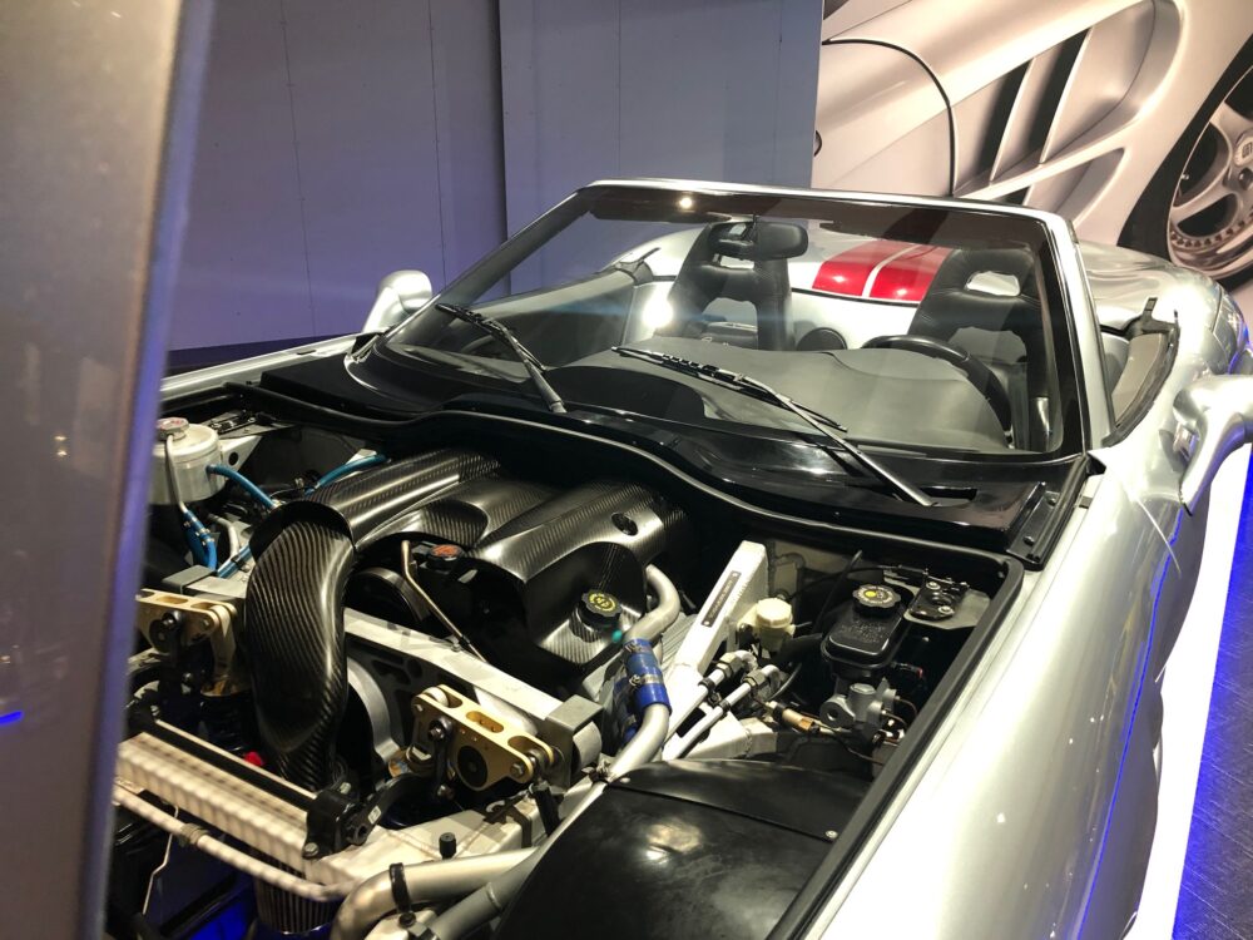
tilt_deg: -20.8
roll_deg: -0.3
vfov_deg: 49.7
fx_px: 1014
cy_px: 470
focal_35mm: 28
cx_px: 626
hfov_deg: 63.4
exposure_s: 1/17
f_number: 1.8
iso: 80
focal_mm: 4
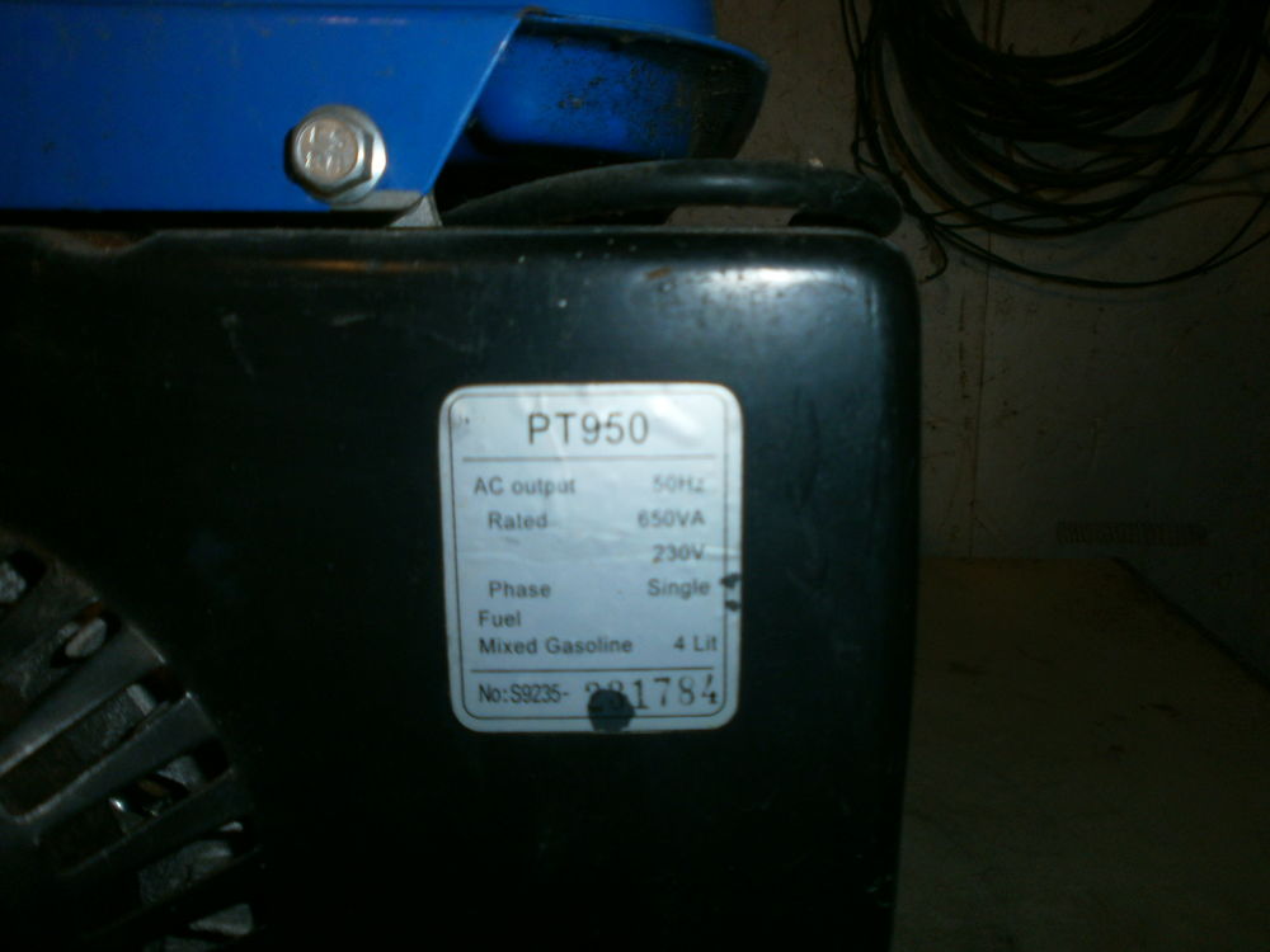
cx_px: 635
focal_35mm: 27
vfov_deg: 51.4
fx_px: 991
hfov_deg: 65.3
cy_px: 476
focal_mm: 4.8
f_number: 2.9
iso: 125
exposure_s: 1/30
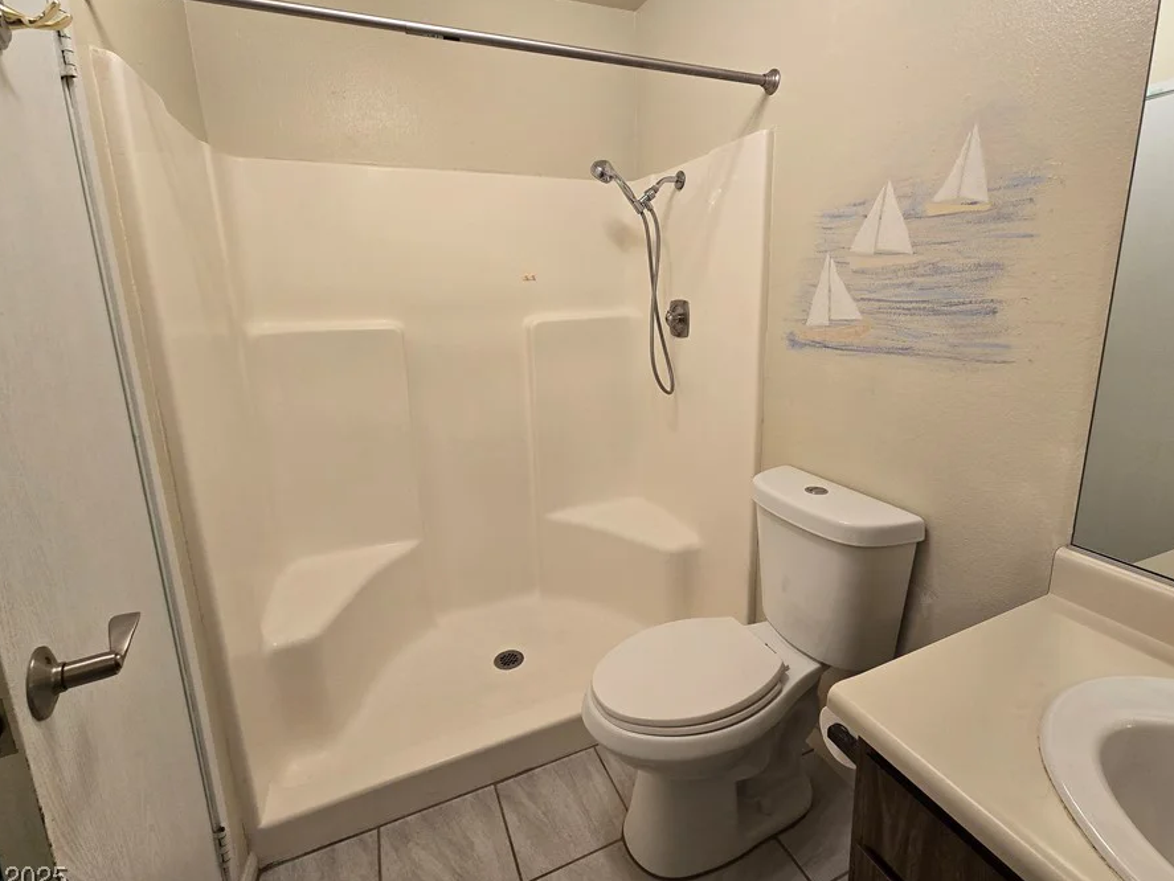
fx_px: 509
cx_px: 611
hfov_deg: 98.1
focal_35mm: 15
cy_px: 399
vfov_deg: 81.6
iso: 100
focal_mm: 2.2
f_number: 2.2
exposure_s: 1/60
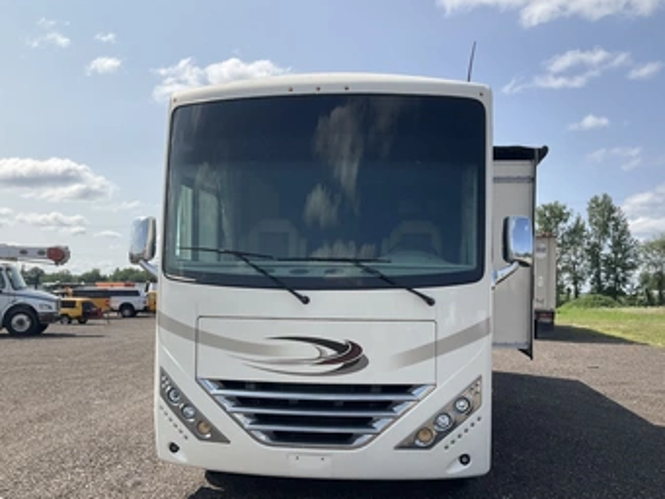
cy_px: 290
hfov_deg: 53.9
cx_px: 359
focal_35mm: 34
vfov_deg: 41.7
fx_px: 653
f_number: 1.8
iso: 25
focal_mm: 3
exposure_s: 1/1984
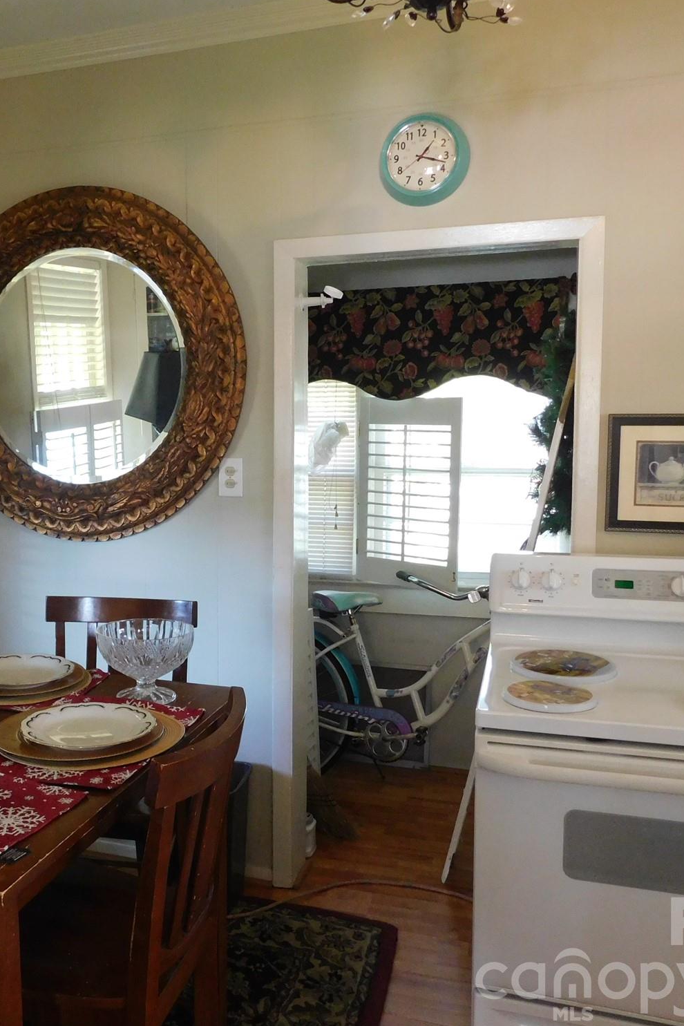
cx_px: 184
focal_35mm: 33
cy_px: 502
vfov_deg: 57.2
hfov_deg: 39.1
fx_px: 940
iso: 400
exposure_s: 1/30
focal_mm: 4
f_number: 3
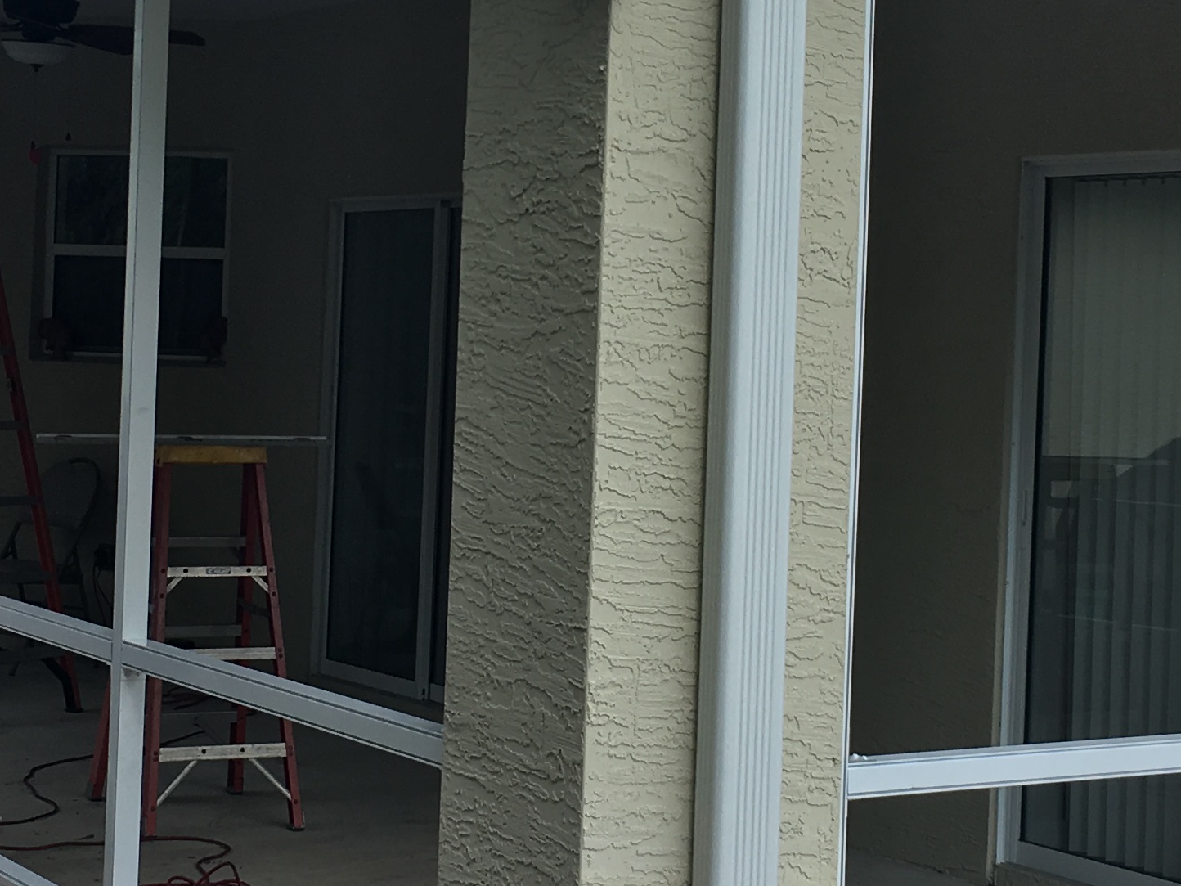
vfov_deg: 18.2
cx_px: 607
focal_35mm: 81
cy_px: 286
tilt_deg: +0.8
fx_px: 2763
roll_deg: -3.2
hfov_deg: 24.1
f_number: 2.2
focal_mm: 4.15
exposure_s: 1/793
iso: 25
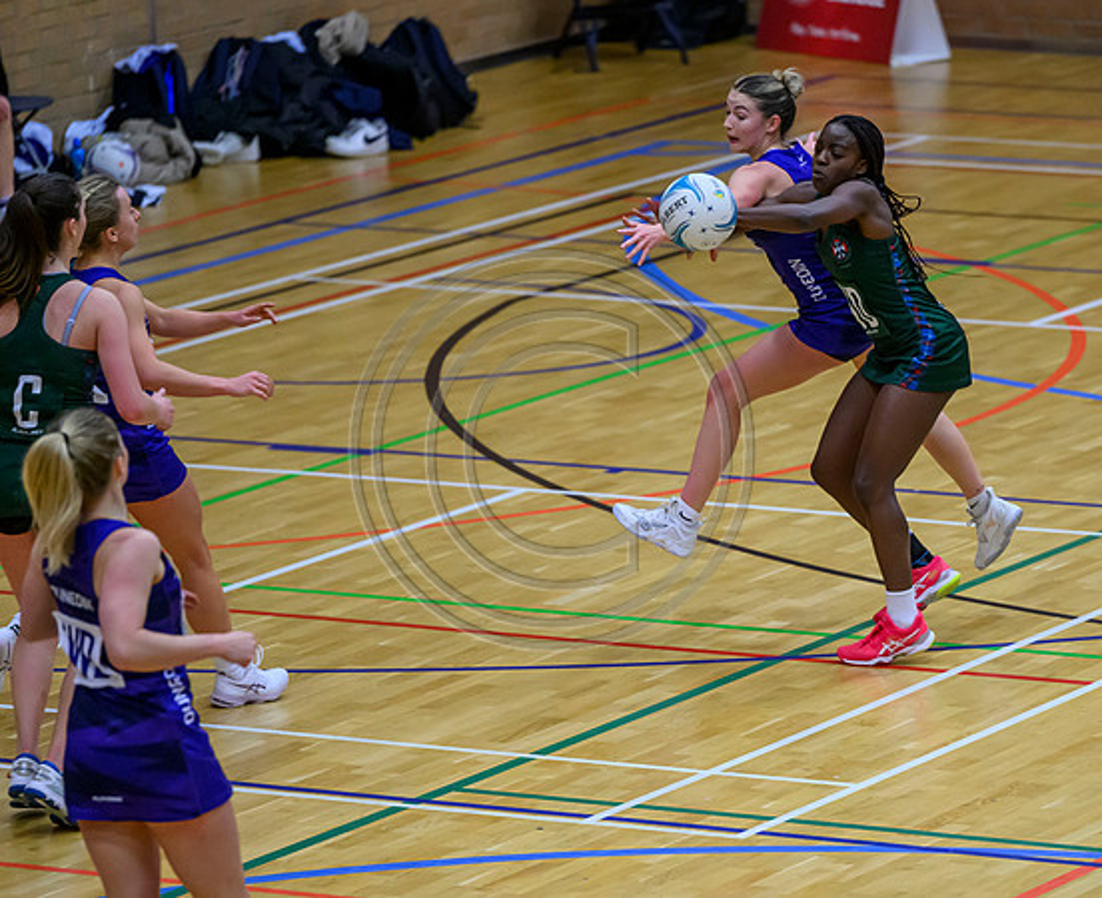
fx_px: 9371
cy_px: 440
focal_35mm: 285
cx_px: 844
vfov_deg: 5.5
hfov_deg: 6.7
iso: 4000
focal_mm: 200
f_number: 2.8
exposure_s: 1/1000
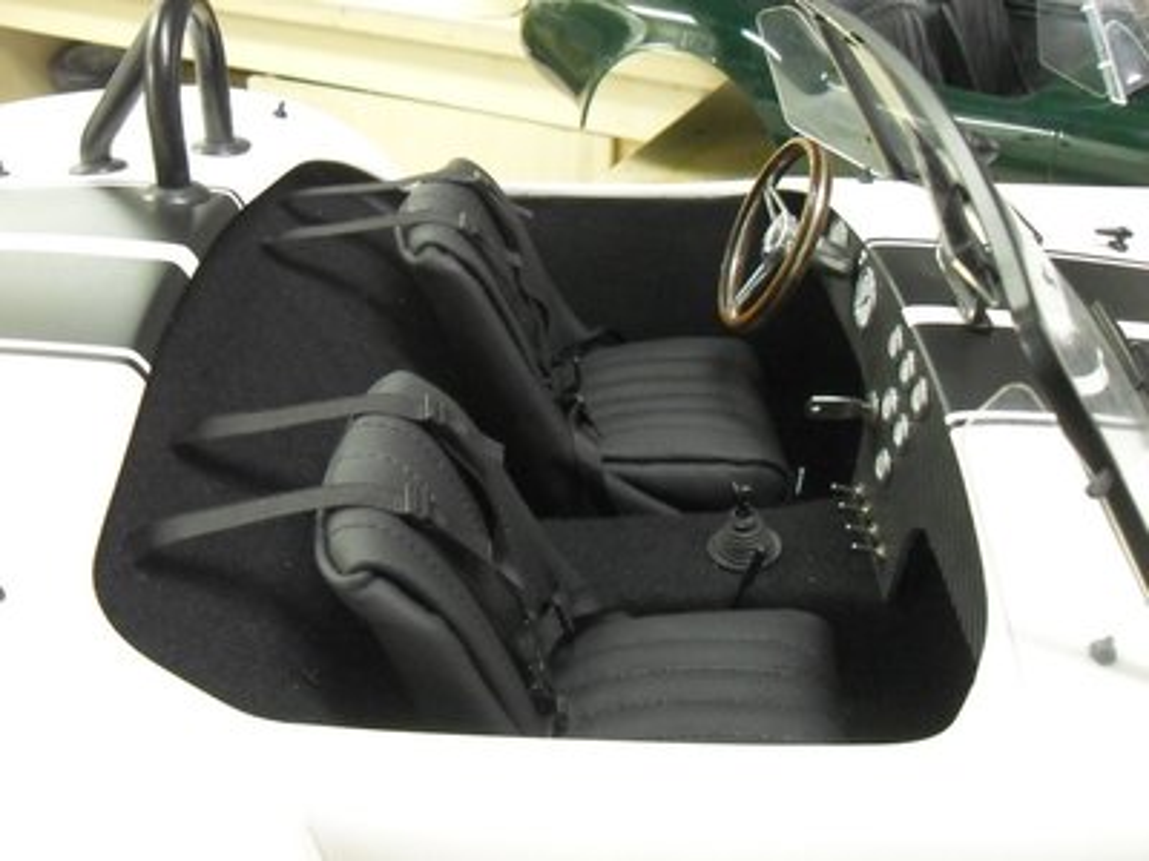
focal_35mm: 35
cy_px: 430
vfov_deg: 40.7
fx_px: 1162
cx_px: 574
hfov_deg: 52.6
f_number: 2.8
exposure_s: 1/15
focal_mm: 6.2
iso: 320
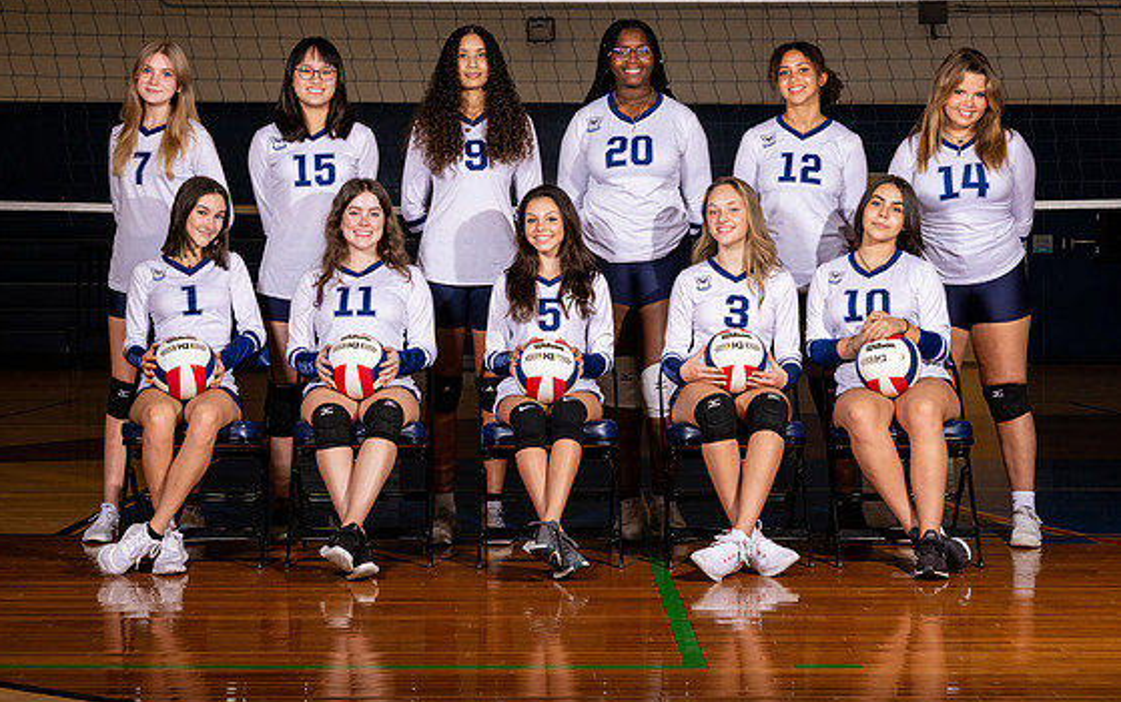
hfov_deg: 29.4
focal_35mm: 70
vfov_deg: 18.6
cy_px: 248
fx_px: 2140
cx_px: 579
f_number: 8
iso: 250
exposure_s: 1/125
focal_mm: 51
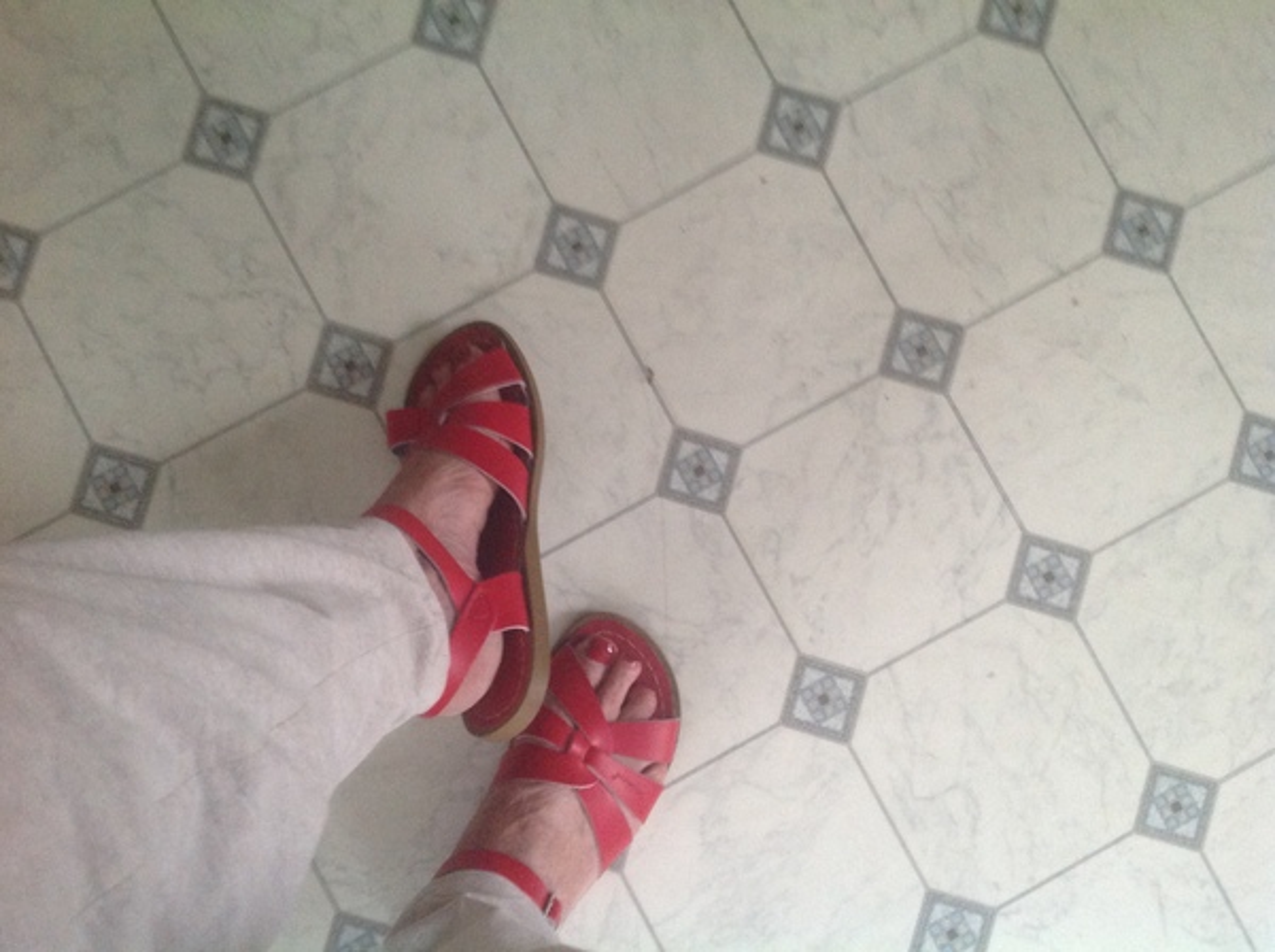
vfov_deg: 40.6
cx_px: 638
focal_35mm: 35
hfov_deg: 52.7
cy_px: 476
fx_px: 1287
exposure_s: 1/15
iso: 250
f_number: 2.4
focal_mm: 4.28
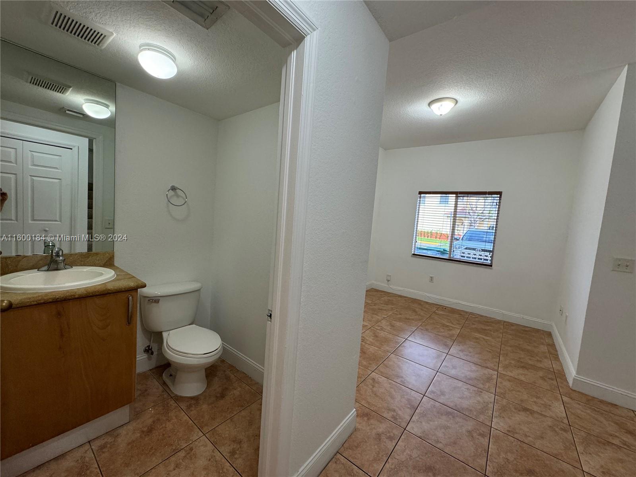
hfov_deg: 102.1
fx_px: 257
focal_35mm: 14
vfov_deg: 85.7
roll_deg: -4.3
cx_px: 318
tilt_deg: -4.9
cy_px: 238
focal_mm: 2.22
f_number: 2.2
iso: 200
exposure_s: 1/120
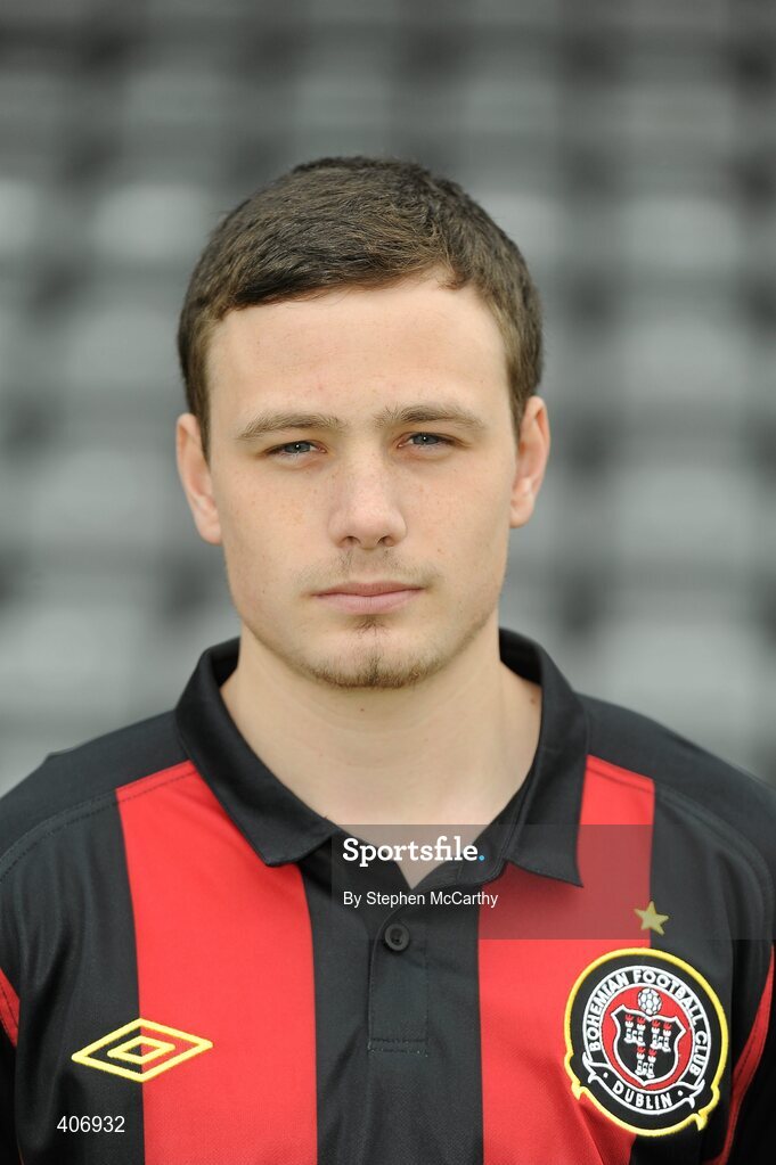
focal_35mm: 200
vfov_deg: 10.3
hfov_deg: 6.9
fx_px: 6473
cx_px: 388
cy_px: 582
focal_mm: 200
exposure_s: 1/640
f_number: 4
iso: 400
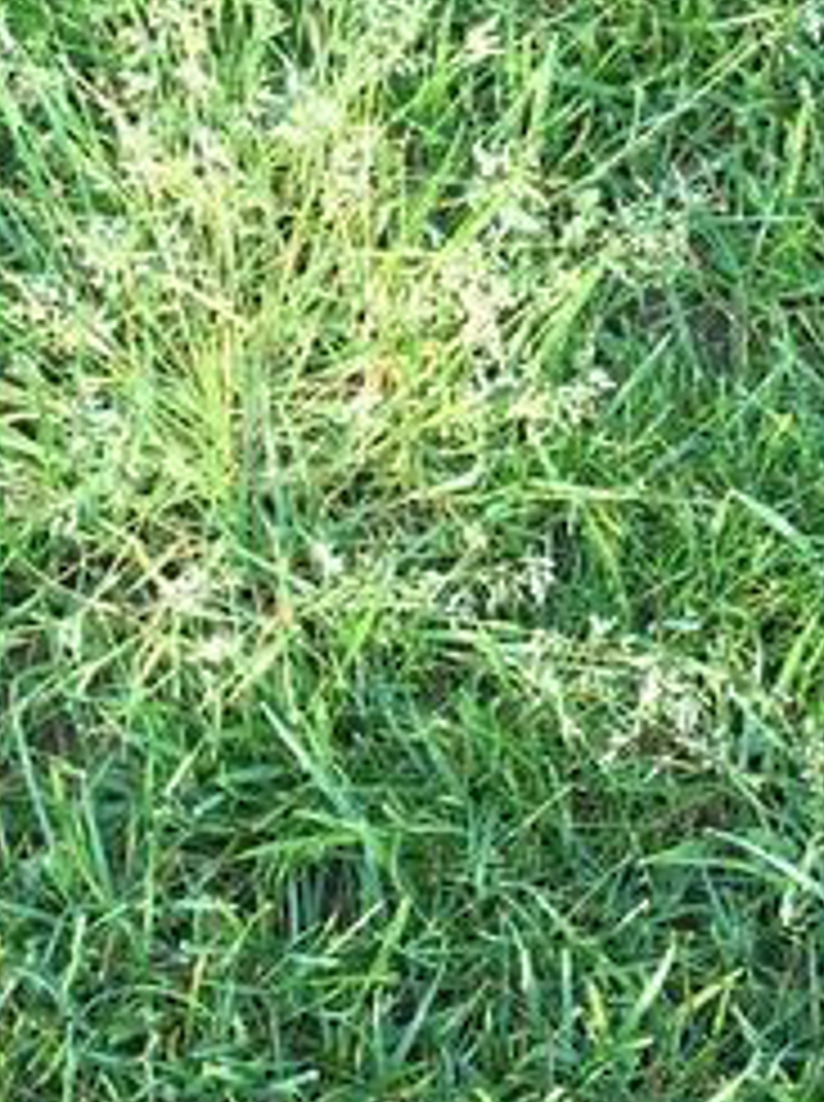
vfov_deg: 23.0
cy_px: 117
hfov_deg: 17.7
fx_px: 2641
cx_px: 250
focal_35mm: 83
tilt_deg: -62.3
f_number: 2.2
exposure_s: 1/30
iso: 25
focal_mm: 4.15
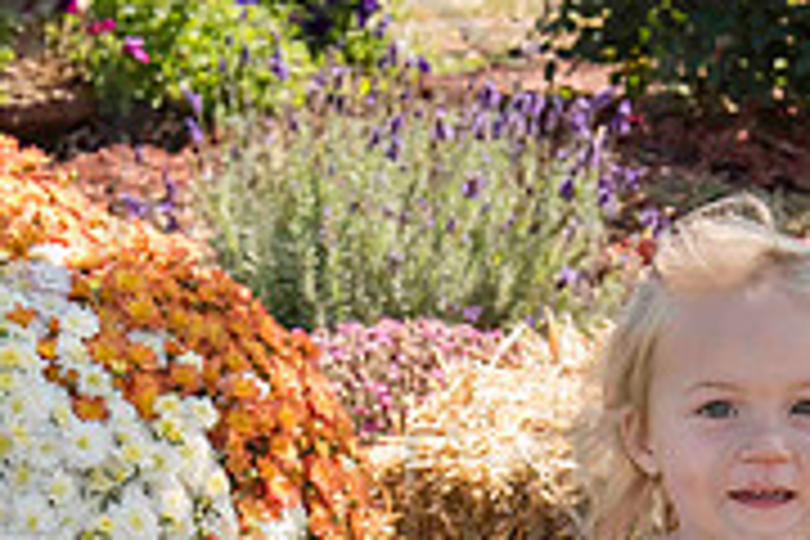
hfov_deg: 12.2
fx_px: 3780
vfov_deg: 8.1
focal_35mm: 168
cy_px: 704
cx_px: 400
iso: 400
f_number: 8
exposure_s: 1/500
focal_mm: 52
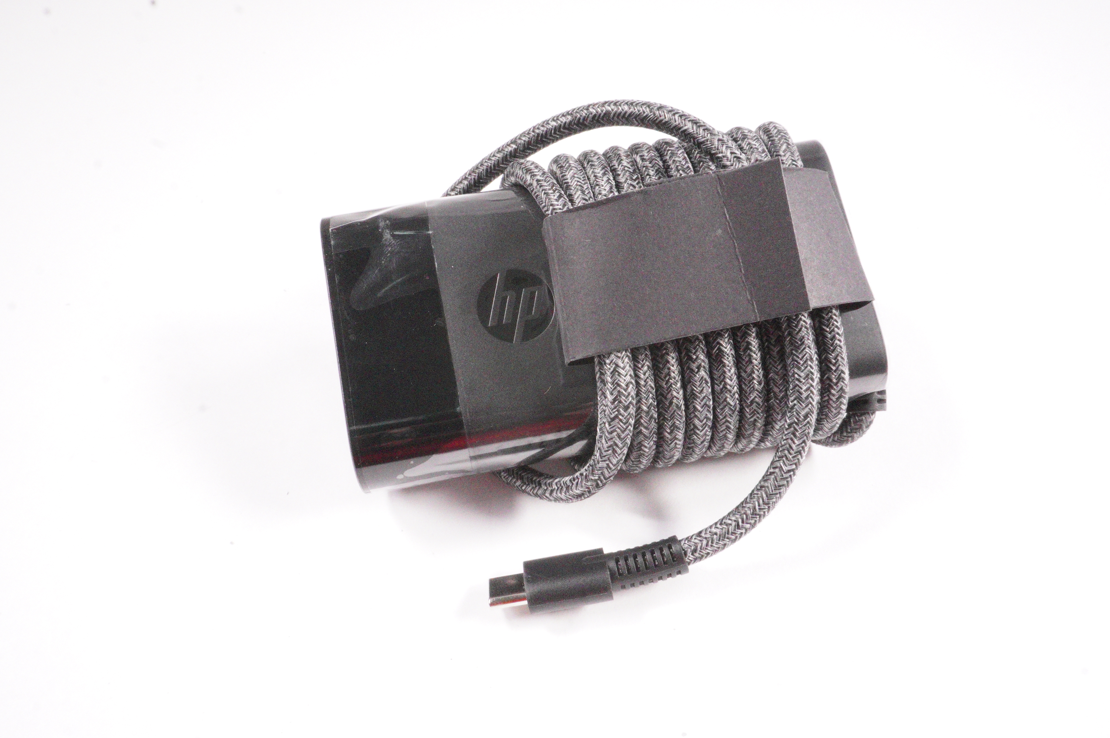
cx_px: 555
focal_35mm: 30
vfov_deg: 43.5
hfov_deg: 62.0
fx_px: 924
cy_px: 369
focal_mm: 20
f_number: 22
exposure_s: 1/250
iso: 12800
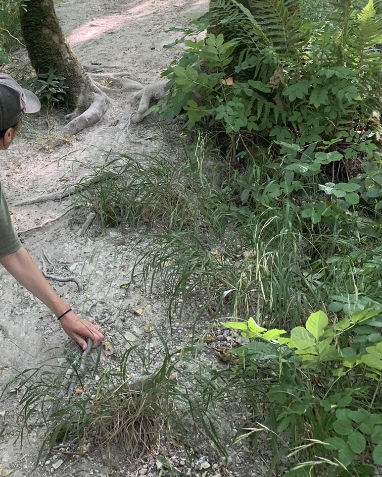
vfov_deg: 33.1
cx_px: 74
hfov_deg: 27.1
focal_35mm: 55
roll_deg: +0.5
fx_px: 777
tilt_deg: +13.6
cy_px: 93
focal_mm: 4.25
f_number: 1.8
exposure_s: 1/121
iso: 80
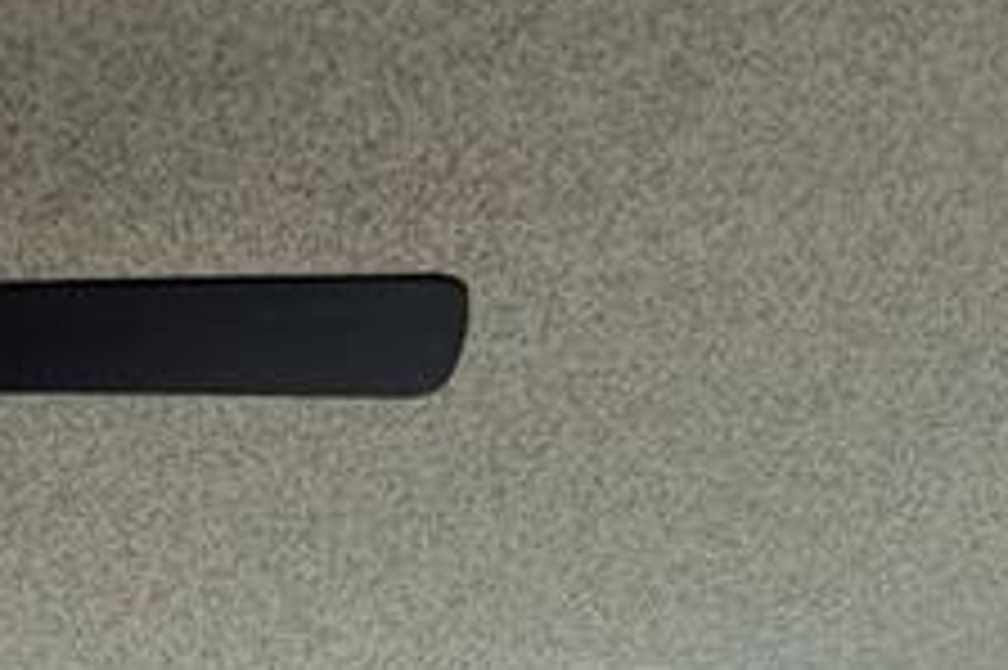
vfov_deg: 7.6
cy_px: 2563
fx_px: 3749
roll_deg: +2.6
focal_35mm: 134
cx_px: 176
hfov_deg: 15.2
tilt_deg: -9.9
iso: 100
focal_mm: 6.76
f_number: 1.78
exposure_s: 1/353
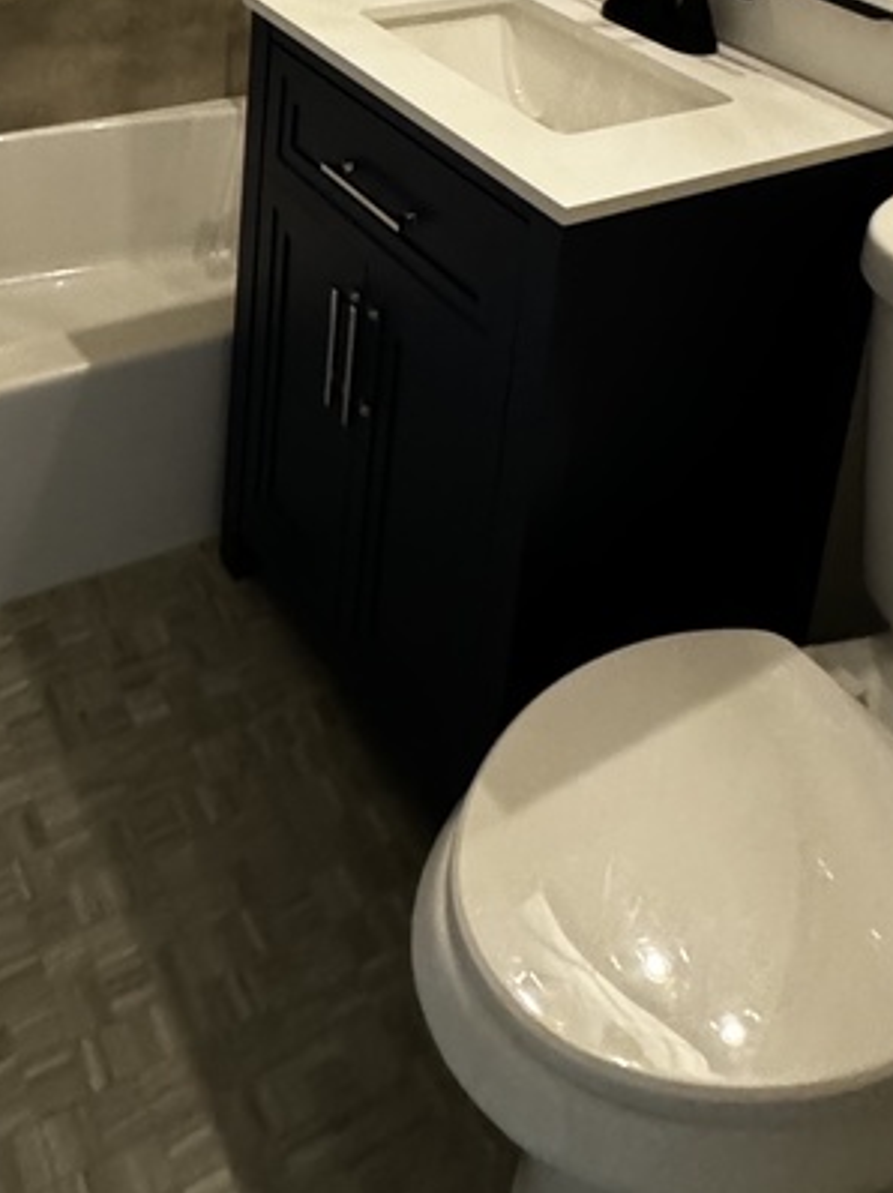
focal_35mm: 38
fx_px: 1308
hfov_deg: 36.5
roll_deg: -3.4
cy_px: -123
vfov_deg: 39.8
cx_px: 186
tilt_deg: -14.8
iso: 1000
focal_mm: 2.22
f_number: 2.2
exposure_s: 1/60
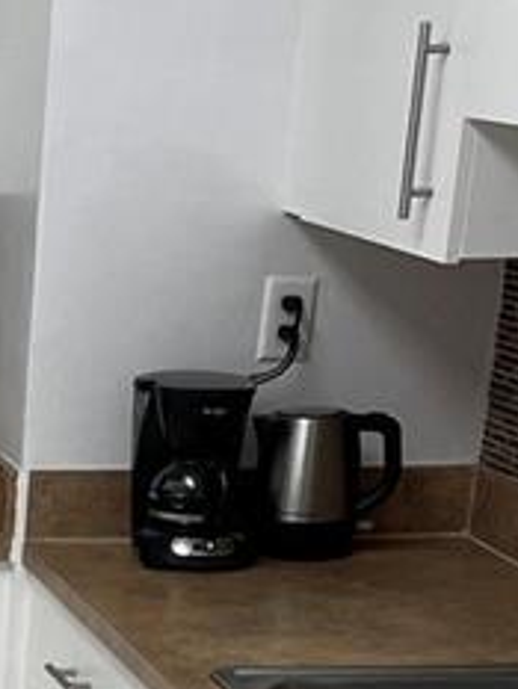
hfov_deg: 10.0
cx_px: -636
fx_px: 2671
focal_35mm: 134
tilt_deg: -19.1
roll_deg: +0.7
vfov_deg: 14.1
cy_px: 911
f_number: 1.6
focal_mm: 4.2
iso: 80
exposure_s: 1/60
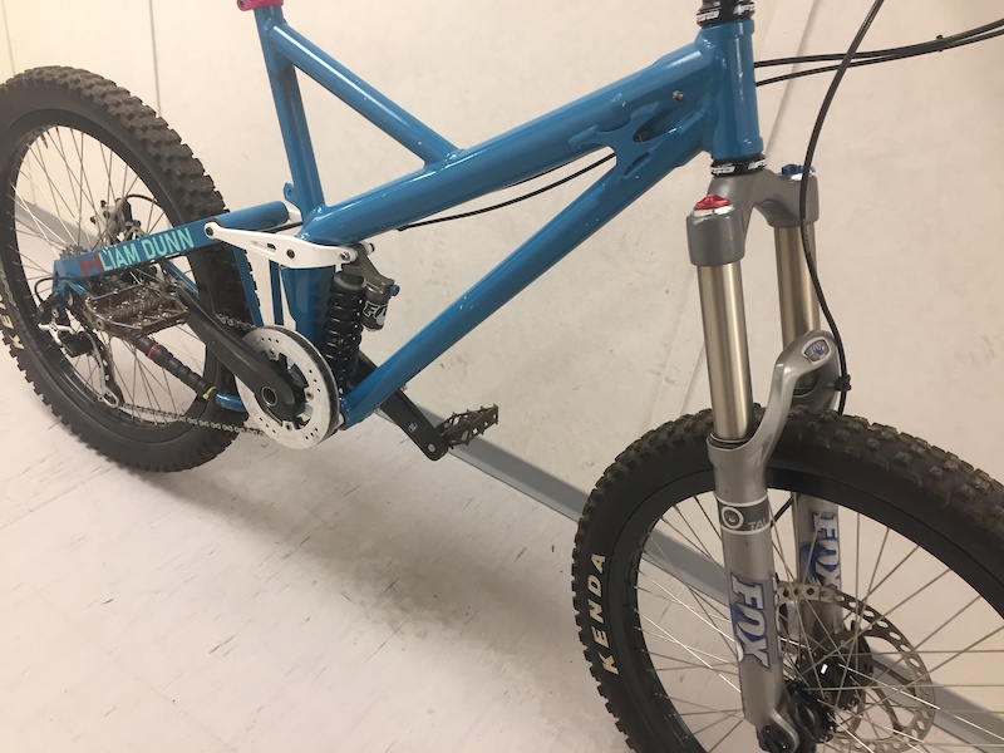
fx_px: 841
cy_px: 376
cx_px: 502
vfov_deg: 48.2
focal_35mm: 29
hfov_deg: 61.7
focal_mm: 4.15
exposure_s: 1/30
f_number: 2.2
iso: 64
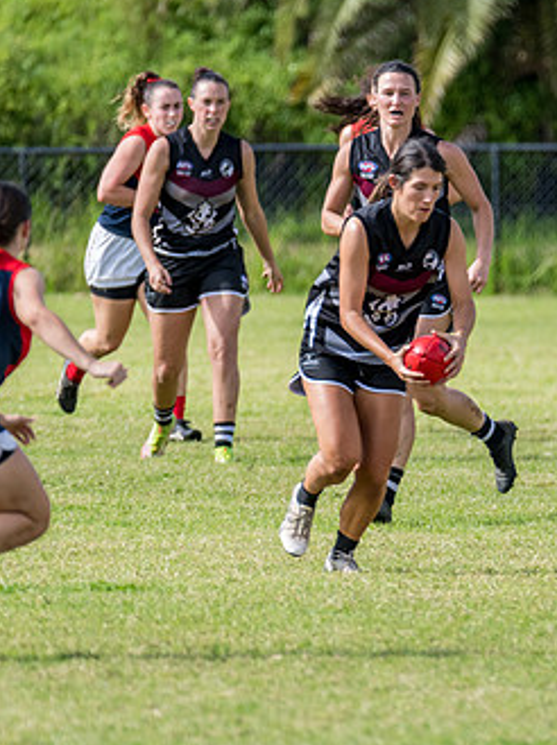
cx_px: 445
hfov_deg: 1.7
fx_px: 19046
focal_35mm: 886
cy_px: 405
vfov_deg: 2.2
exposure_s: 1/1600
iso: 800
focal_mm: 500
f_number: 7.1
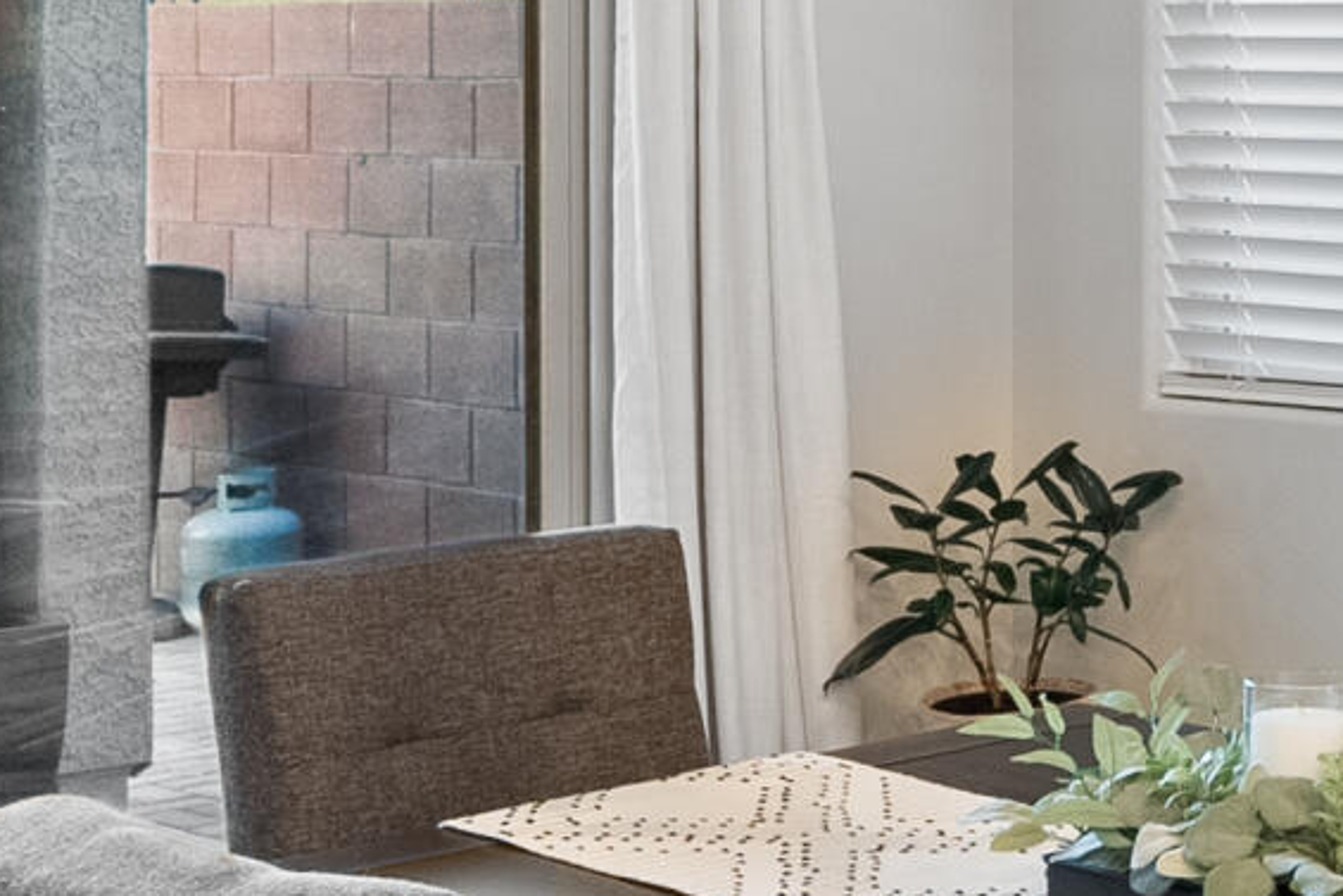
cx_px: 1745
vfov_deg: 16.0
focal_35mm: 85
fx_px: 3172
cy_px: 168
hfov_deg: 21.6
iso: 400
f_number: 8
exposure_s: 1/1.25
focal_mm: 16
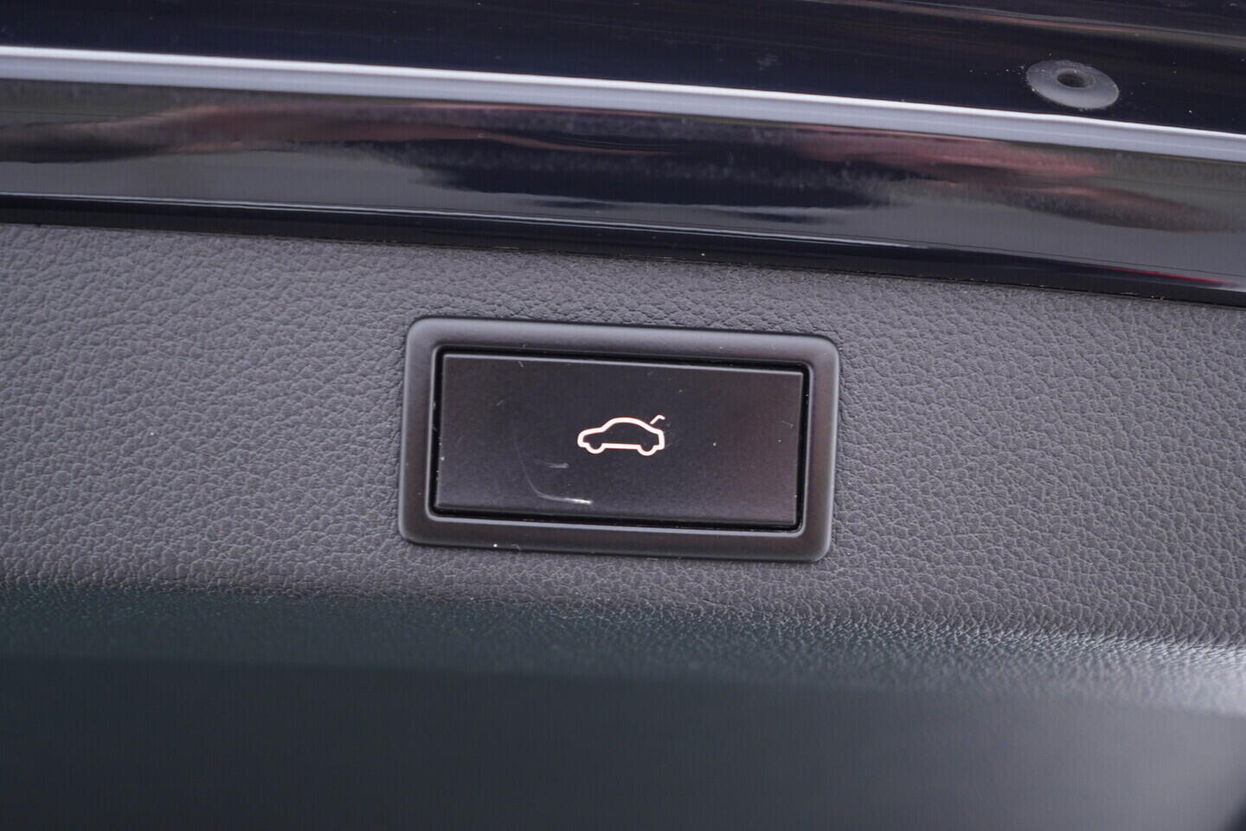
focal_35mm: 36
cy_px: 416
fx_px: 1246
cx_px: 623
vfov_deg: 36.9
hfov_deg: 53.1
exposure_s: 1/40
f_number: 2.8
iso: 400
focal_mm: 24
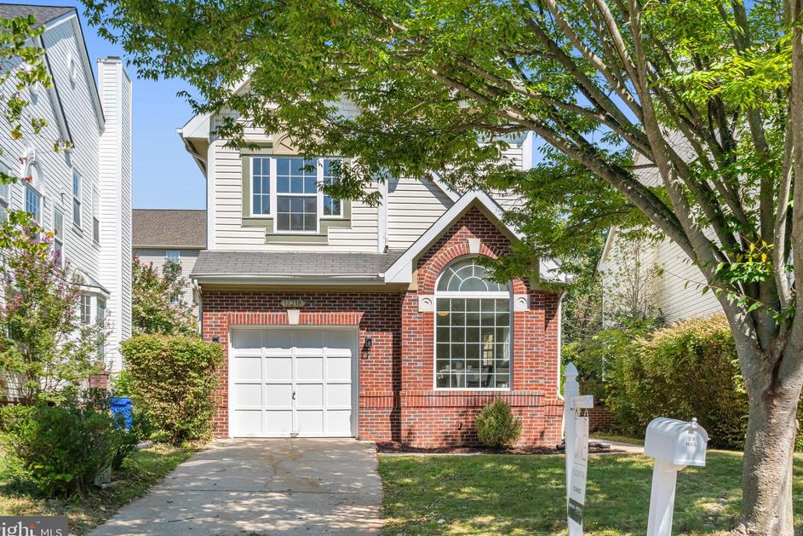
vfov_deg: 35.1
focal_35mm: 38
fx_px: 848
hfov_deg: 50.7
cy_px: 256
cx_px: 410
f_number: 8
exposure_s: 1/2500
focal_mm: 35
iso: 1250
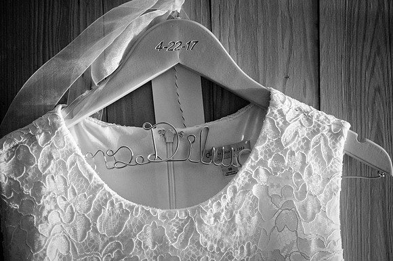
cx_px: 196
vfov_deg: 28.0
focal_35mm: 48
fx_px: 524
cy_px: 130
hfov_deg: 41.1
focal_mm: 48
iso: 3200
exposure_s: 1/125
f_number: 2.8
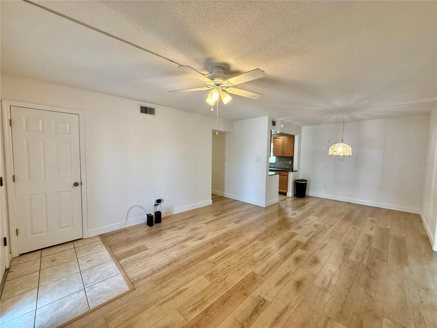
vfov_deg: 85.7
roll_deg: -1.4
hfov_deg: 102.1
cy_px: 164
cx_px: 218
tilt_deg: -2.3
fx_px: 177
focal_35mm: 14
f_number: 2.2
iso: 250
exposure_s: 1/120
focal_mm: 2.22
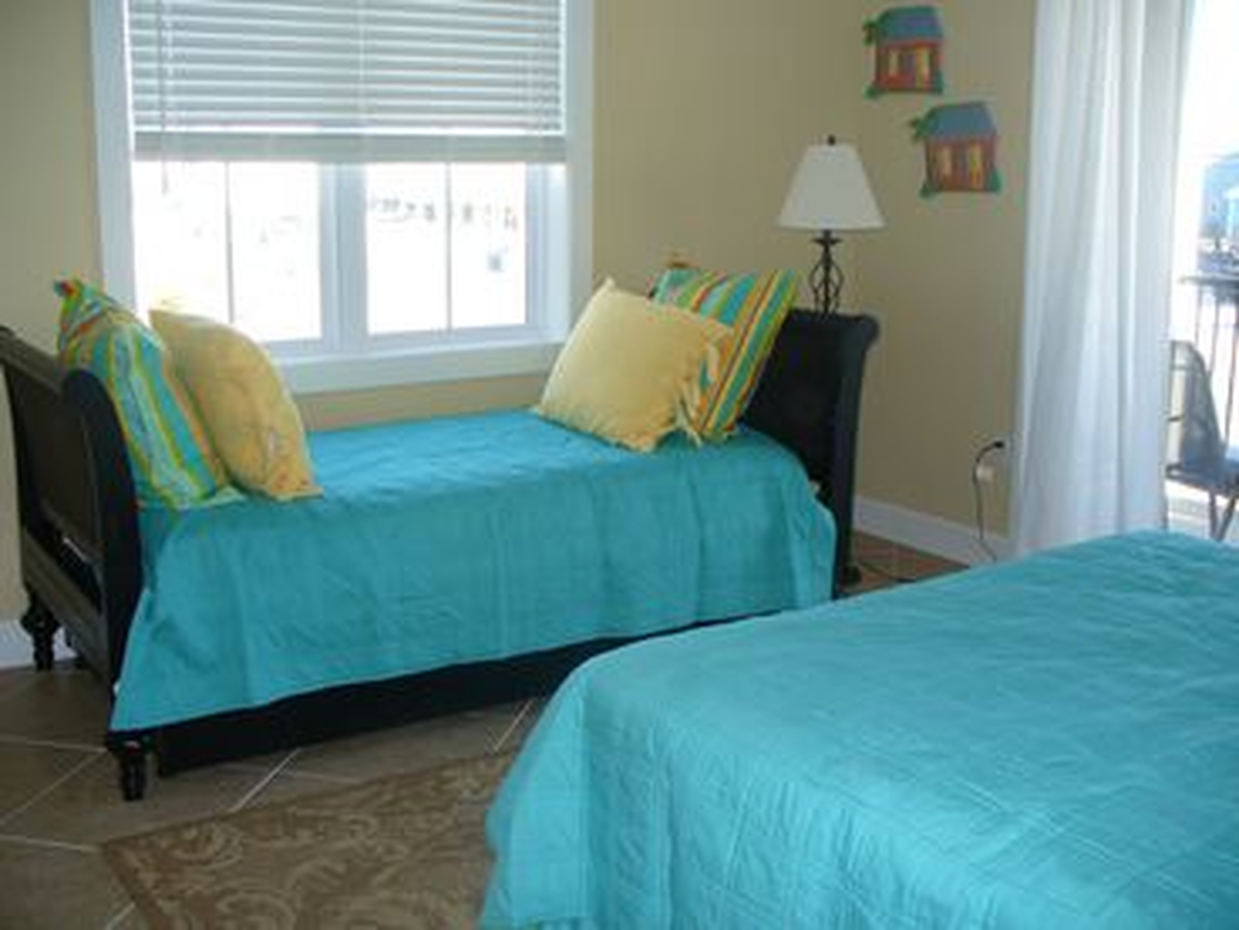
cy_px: 465
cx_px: 620
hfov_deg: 50.1
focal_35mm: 37
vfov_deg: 38.7
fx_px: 1324
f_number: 2.8
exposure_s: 1/80
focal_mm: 6.1
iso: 100
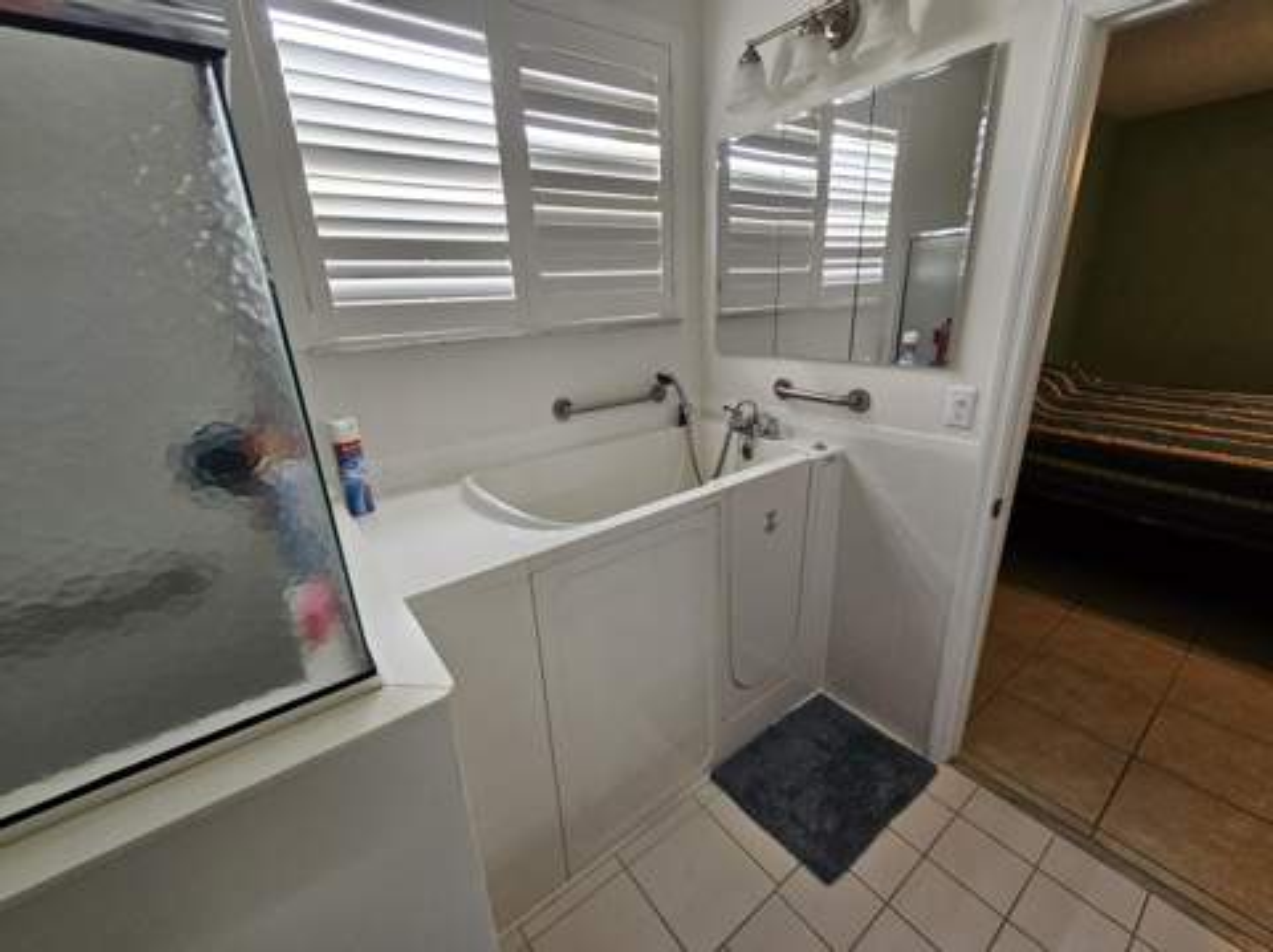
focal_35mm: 13
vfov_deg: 89.8
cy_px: 476
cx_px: 636
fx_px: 478
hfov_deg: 106.2
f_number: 2.2
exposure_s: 1/60
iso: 250
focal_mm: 2.2
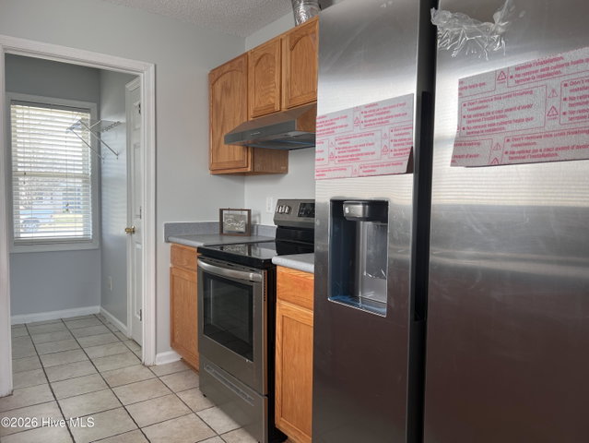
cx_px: 294
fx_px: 443
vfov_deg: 53.1
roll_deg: -1.2
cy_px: 222
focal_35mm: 26
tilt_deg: -3.6
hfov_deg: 67.3
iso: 50
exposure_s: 1/121
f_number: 1.5
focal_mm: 5.7
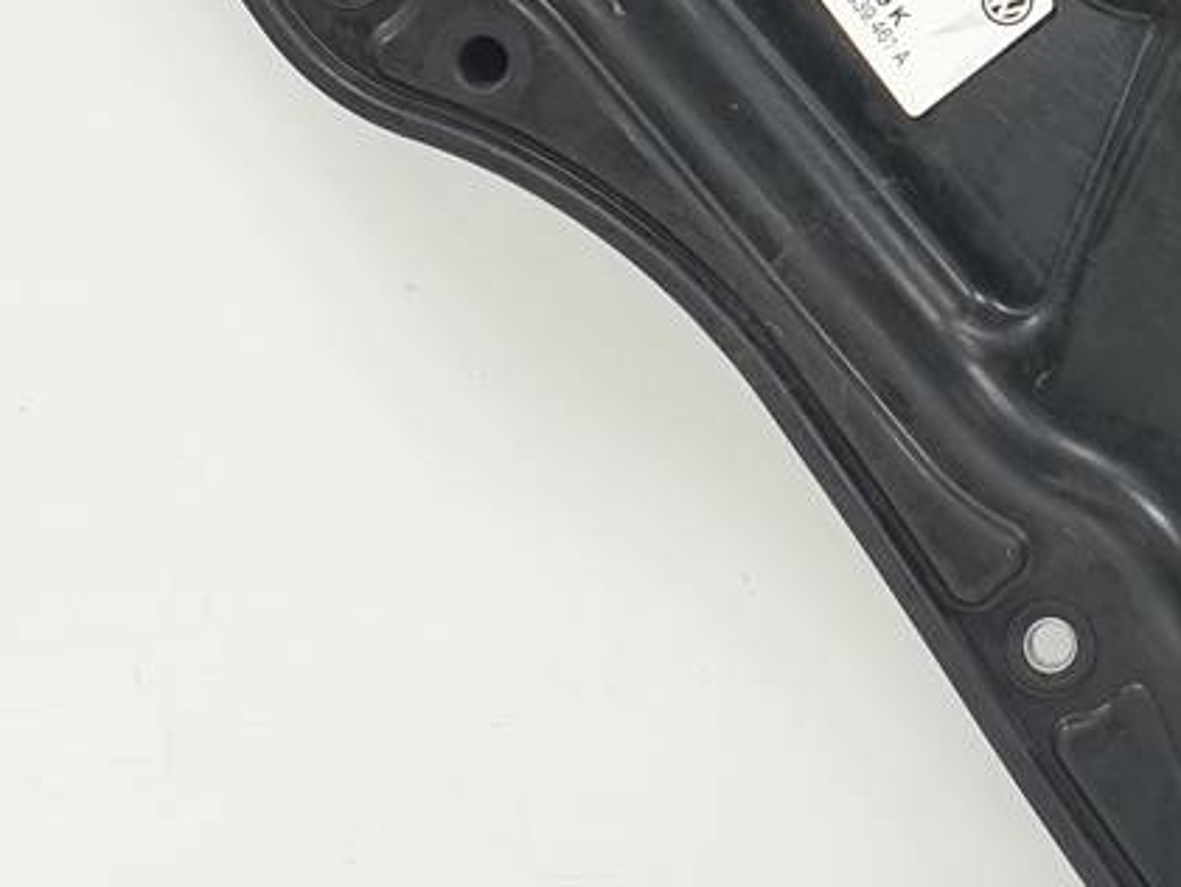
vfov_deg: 16.4
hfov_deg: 20.4
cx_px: 1456
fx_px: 3037
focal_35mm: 89
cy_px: 112
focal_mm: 4.3
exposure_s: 1/136
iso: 50
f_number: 2.4
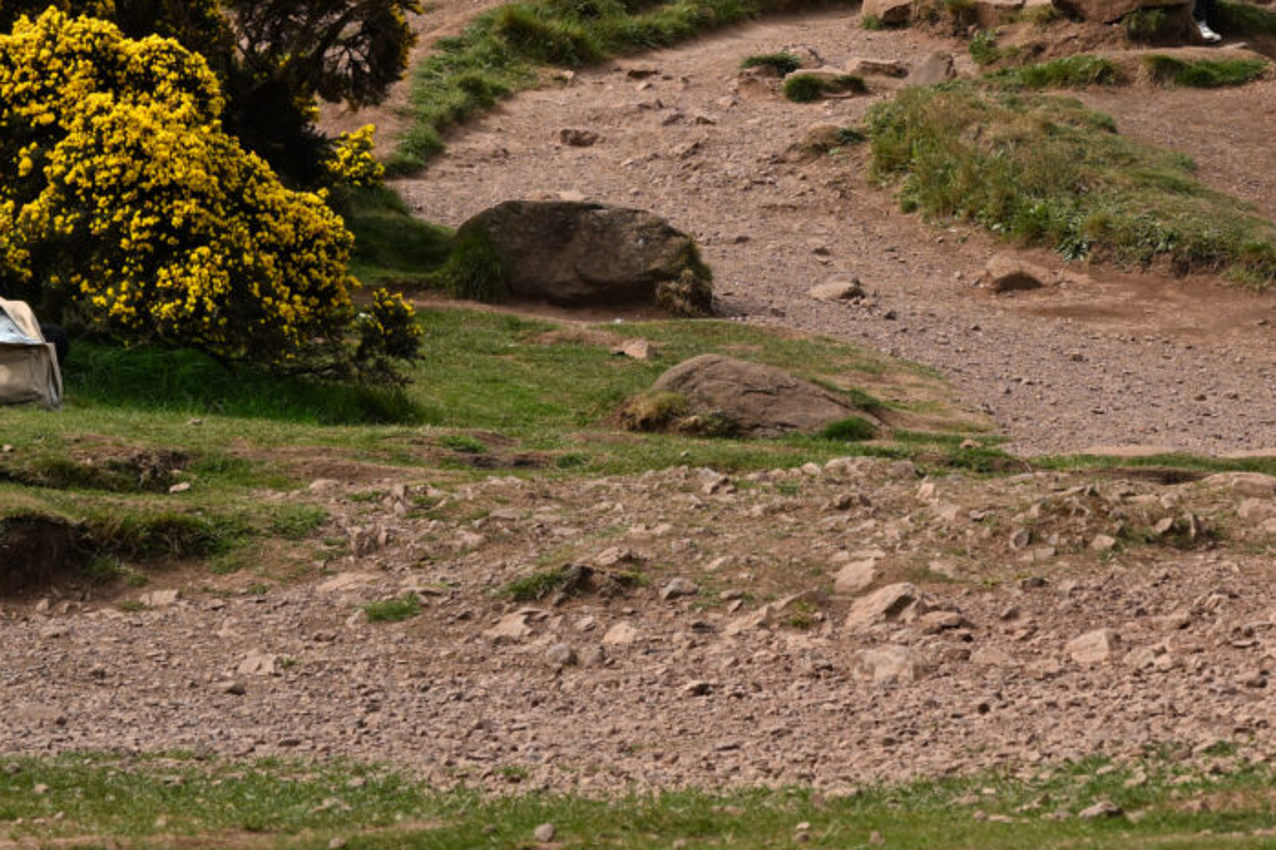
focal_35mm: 205
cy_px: -563
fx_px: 7266
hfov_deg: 9.9
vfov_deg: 6.6
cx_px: 1482
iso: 64
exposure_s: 1/160
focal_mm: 56
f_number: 8
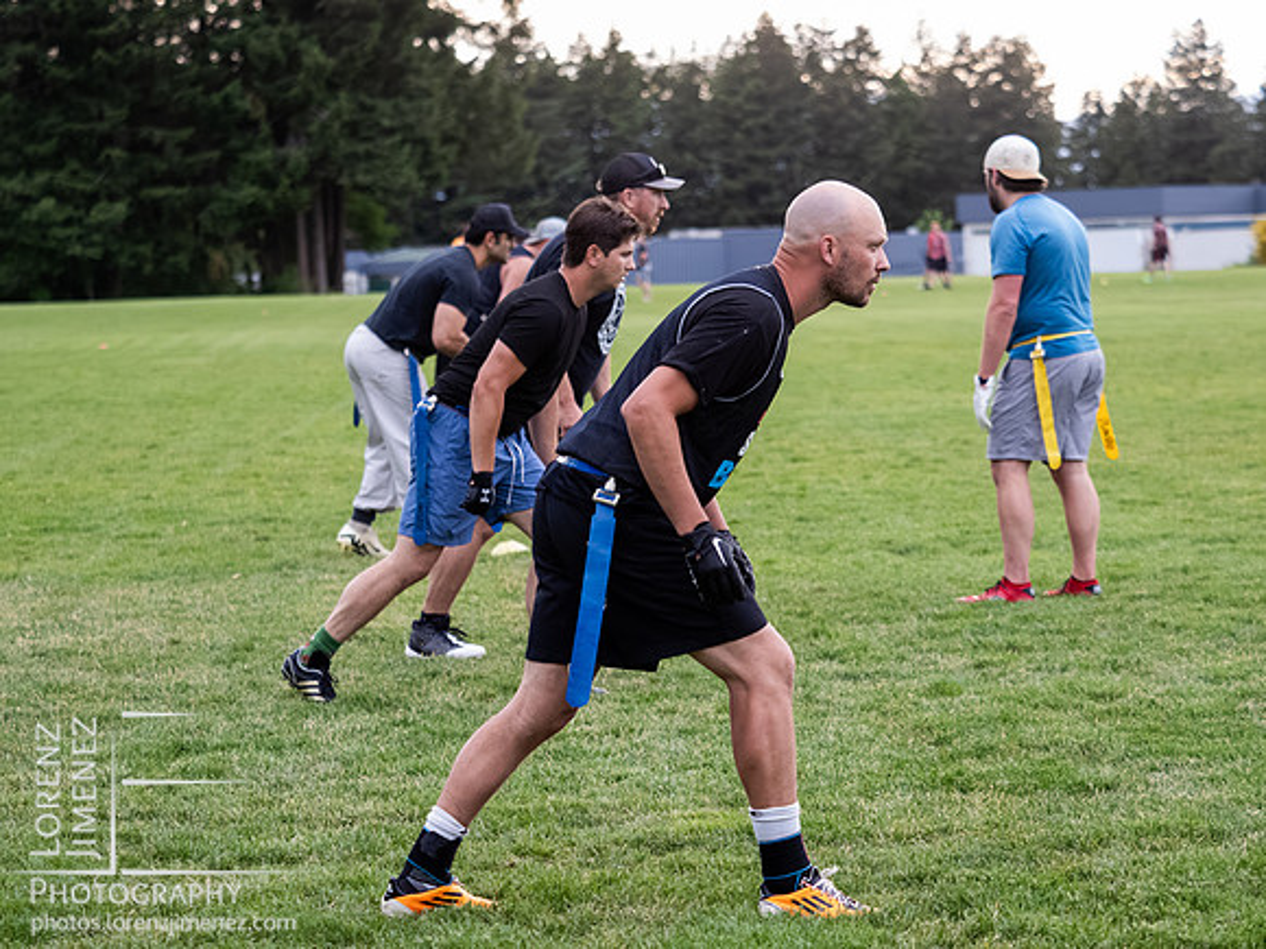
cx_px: 633
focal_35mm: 114
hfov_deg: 17.3
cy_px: 474
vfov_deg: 13.0
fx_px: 4169
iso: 2000
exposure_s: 1/1250
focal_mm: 57
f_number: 2.8
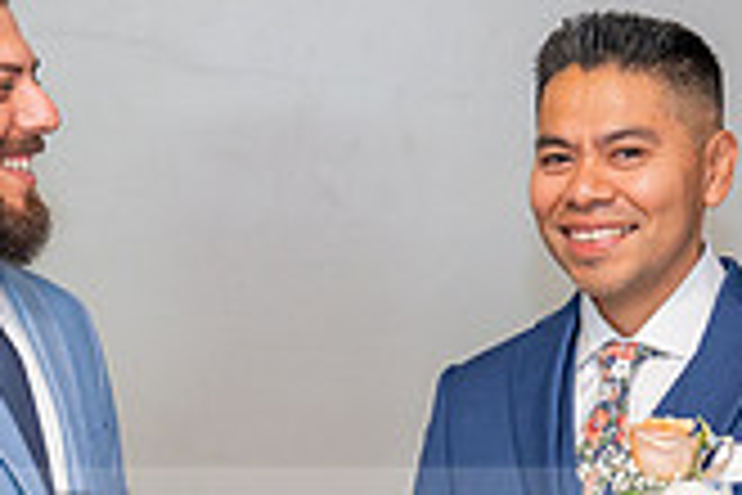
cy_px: 574
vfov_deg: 10.4
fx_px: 2679
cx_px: 333
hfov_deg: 15.8
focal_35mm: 130
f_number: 3.2
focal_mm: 37
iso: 640
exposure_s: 1/125
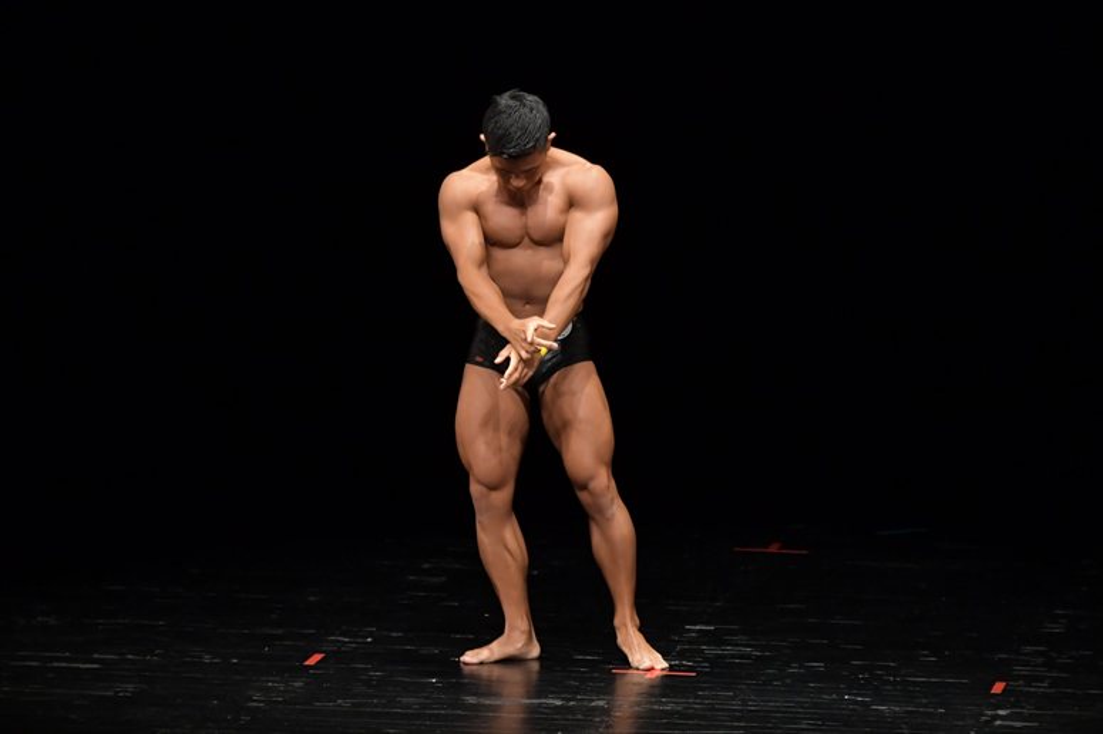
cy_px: 367
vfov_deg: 4.6
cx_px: 552
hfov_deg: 6.9
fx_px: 9187
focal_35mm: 300
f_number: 5.6
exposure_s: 1/400
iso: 3200
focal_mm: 200
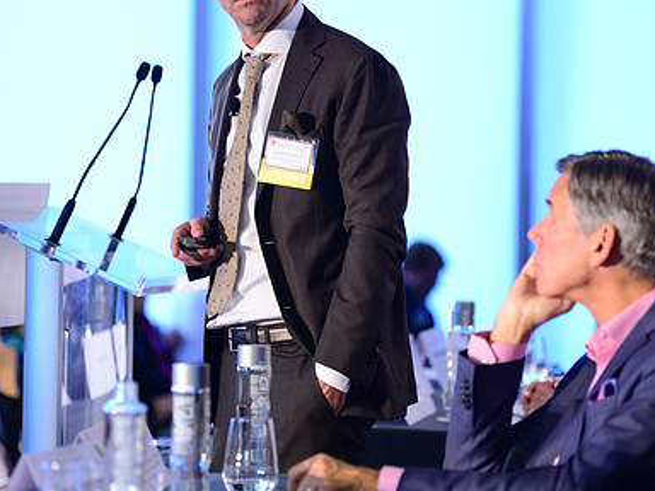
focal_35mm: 196
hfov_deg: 10.1
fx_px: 3709
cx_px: 327
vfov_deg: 7.6
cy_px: 181
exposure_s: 1/160
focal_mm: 135
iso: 4000
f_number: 2.8
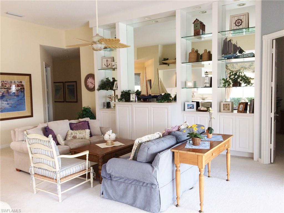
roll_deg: +1.5
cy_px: 106
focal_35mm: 29
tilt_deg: -6.2
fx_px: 238
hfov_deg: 61.7
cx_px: 142
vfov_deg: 48.2
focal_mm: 4.15
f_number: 2.2
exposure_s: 1/30
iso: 32
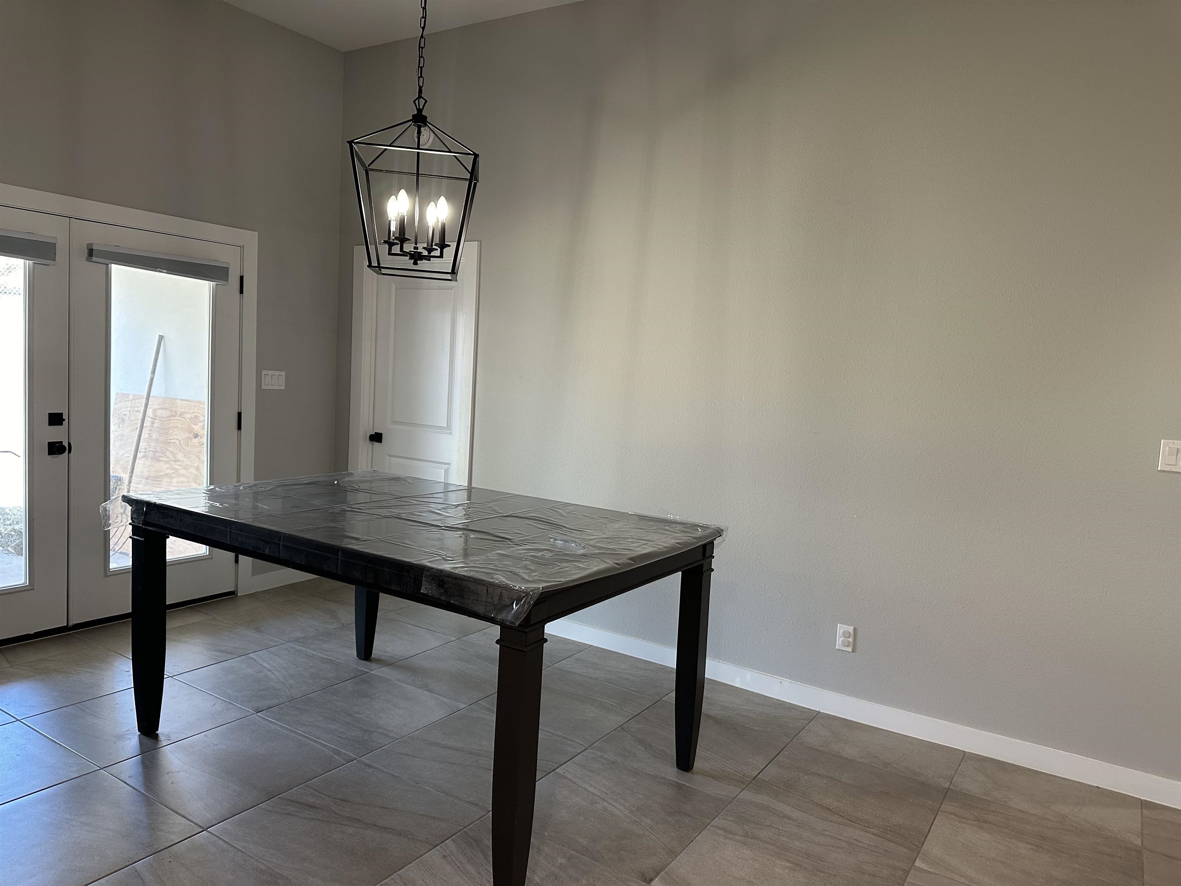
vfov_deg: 56.8
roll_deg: -3.6
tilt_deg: -4.4
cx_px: 590
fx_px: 819
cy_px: 443
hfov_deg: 71.6
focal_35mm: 24
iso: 200
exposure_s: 1/120
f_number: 1.78
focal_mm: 6.86
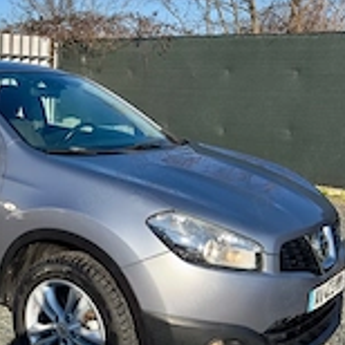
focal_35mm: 55
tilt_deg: -9.8
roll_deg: -1.4
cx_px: 18
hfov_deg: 29.5
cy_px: 186
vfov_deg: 31.1
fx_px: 620
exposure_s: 1/4854
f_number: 1.78
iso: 100
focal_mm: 6.86
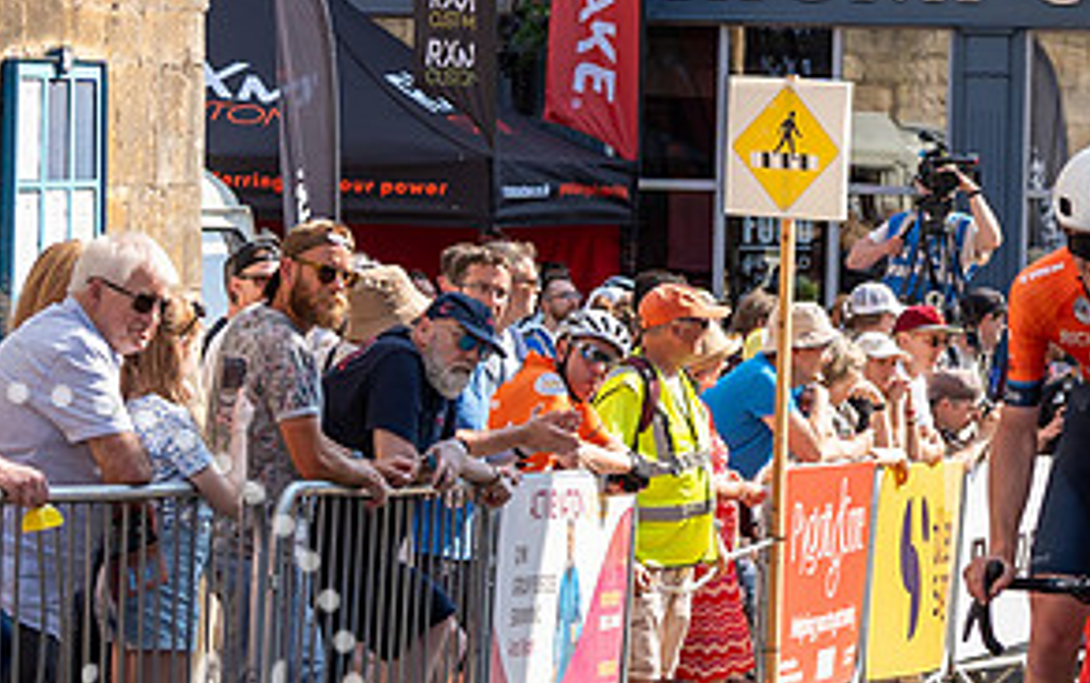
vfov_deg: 6.5
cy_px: 166
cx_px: 1142
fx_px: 6035
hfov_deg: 10.2
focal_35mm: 203
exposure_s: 1/500
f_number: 3.5
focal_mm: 43
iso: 100
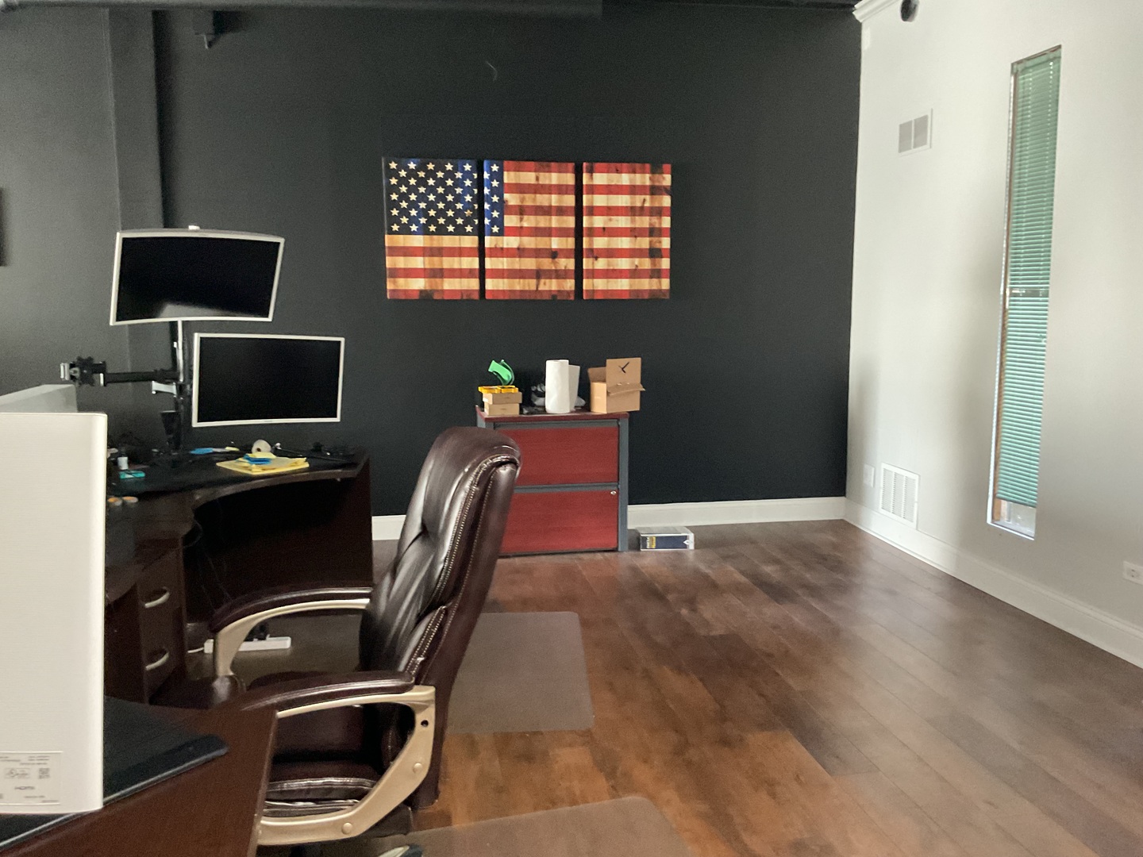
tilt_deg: -4.5
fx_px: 958
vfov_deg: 48.2
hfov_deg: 61.7
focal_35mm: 29
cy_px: 428
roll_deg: -1.4
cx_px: 572
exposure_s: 1/30
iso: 500
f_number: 1.8
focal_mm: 3
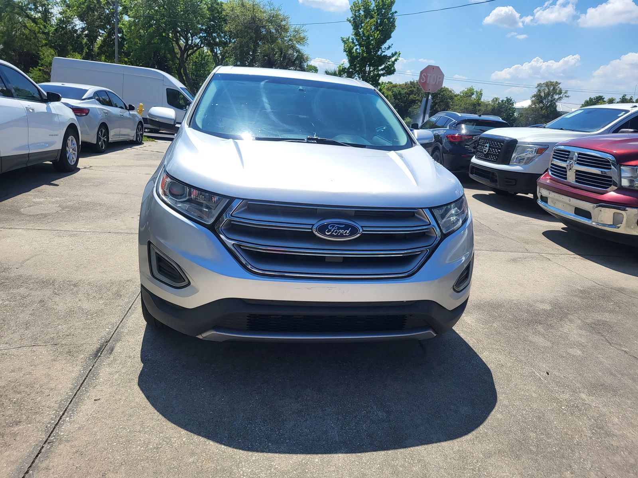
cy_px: 239
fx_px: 479
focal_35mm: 26
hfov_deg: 67.3
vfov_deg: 53.1
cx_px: 319
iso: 40
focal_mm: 5.4
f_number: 1.8
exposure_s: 1/2805
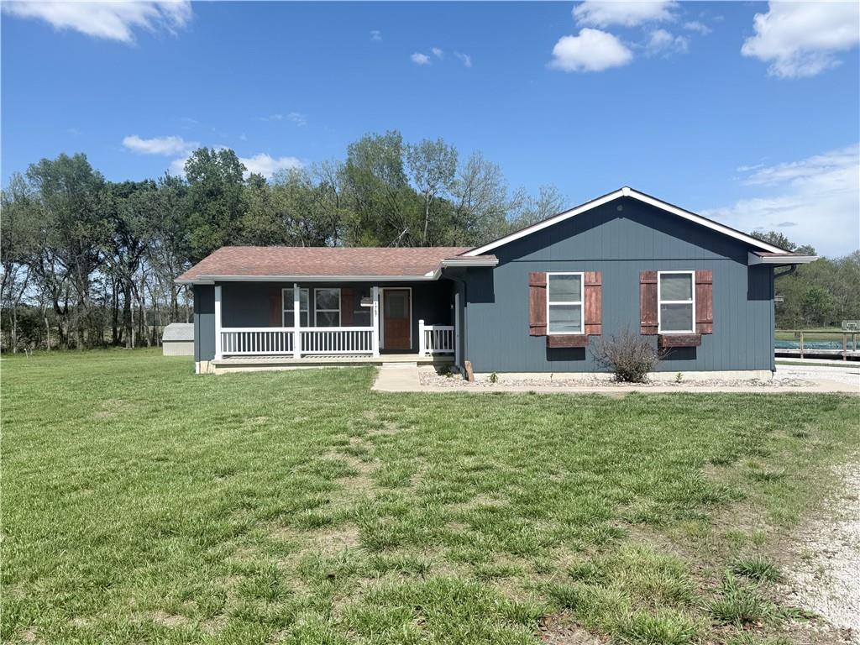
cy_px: 322
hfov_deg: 71.6
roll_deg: +0.0
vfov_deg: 56.8
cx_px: 430
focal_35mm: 24
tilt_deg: +0.7
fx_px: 596
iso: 80
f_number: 1.78
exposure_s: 1/5319
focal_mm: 6.76
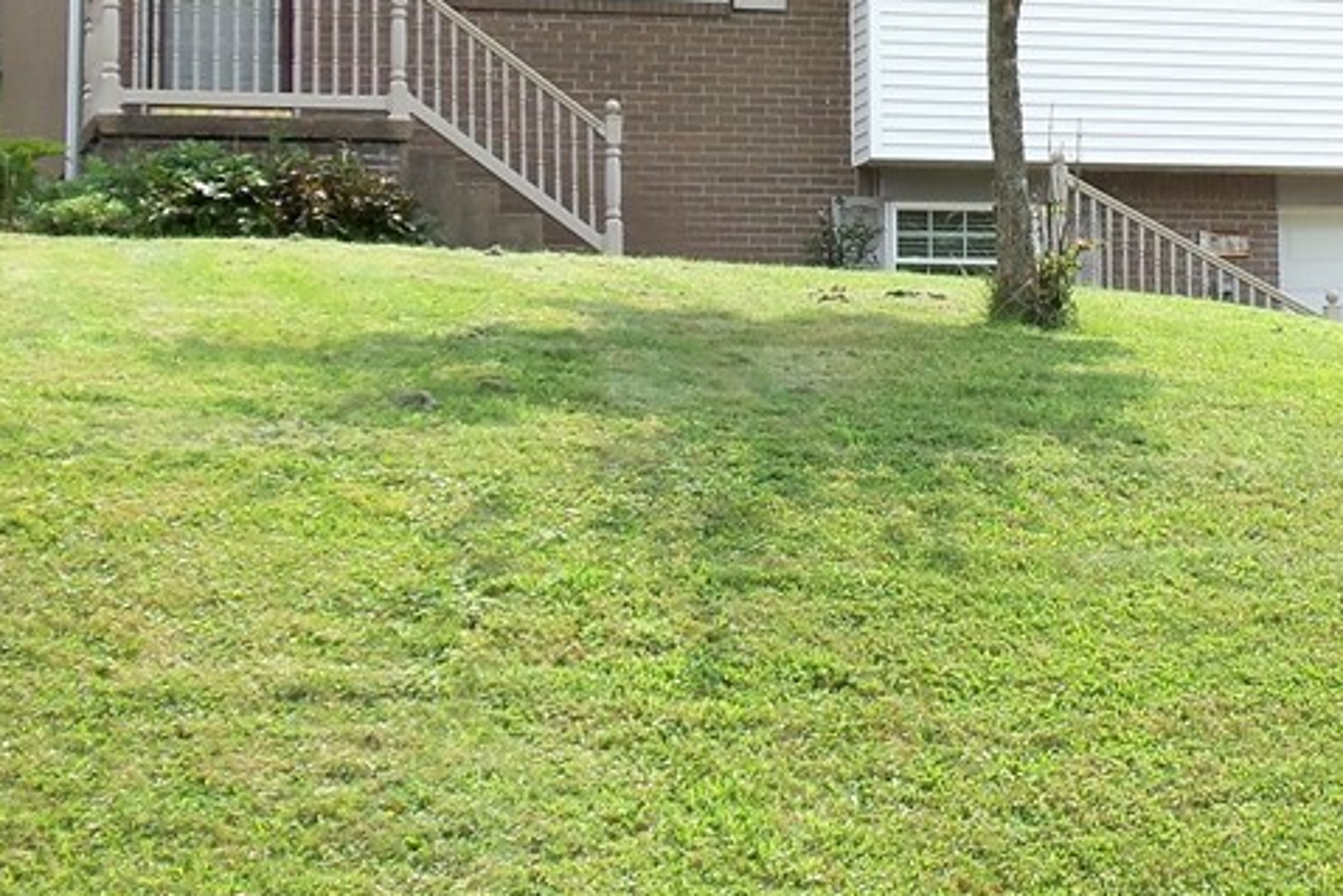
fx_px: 3993
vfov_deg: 12.7
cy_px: 104
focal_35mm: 107
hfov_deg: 18.9
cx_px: 1104
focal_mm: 8.7
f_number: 3.8
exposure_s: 1/400
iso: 64
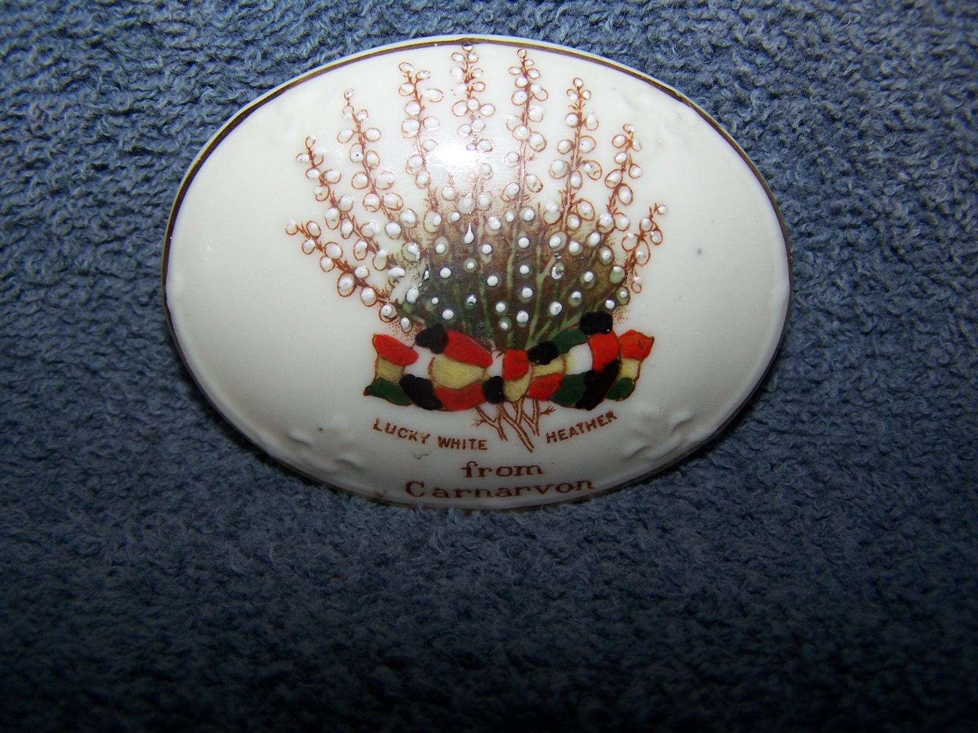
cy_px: 366
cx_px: 489
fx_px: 1074
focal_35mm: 38
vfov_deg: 37.7
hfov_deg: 49.0
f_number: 2.8
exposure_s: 1/60
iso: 80
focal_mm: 6.3
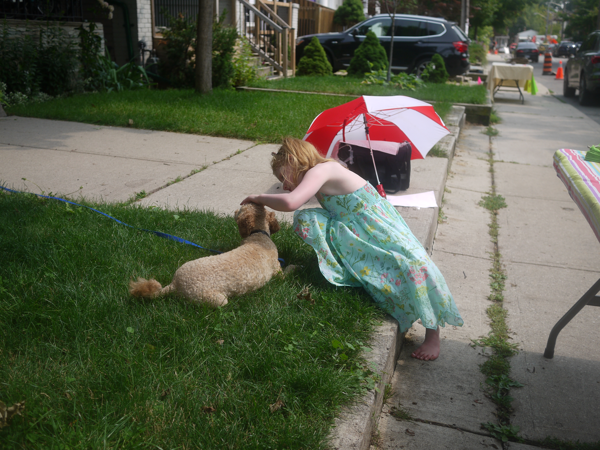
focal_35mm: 40
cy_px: 225
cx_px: 300
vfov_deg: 36.0
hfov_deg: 46.8
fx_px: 693
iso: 100
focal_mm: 20
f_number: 2.5
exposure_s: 1/1600
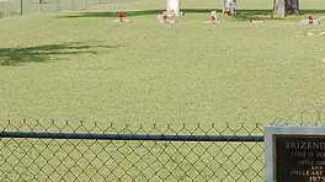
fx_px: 1249
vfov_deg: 8.3
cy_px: 167
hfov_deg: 14.6
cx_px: 316
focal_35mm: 145
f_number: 10
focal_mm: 42
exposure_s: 1/200
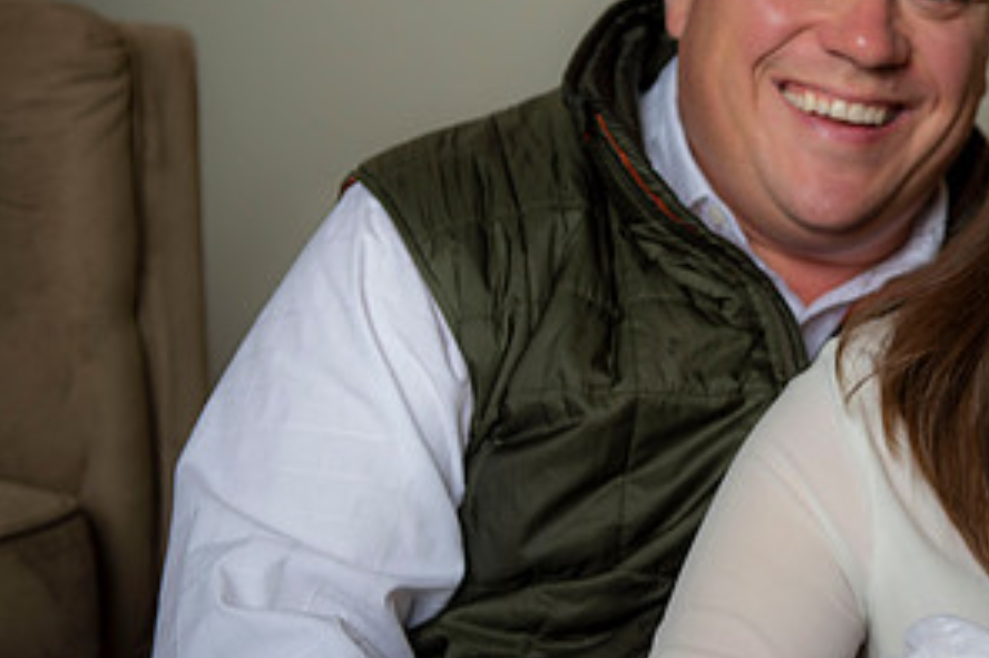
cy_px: 274
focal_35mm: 102
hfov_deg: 19.6
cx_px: 912
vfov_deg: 13.4
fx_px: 2800
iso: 200
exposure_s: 1/200
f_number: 4
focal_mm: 52
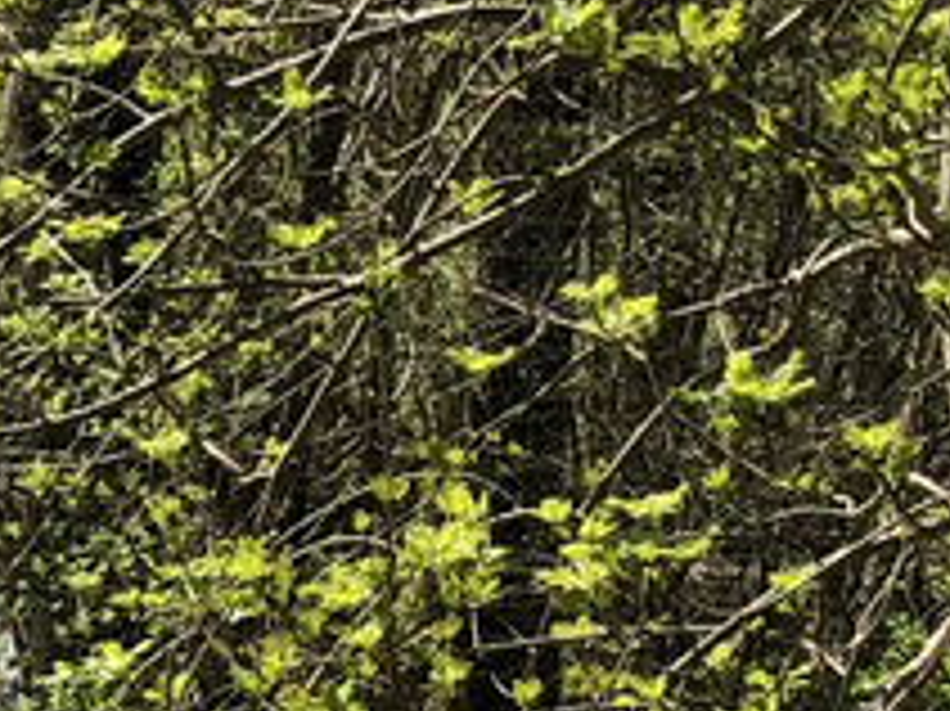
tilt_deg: -3.9
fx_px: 4361
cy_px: 765
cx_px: -950
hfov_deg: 11.3
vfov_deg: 9.2
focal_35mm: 159
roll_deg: +1.7
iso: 20
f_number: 1.8
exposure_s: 1/738
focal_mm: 4
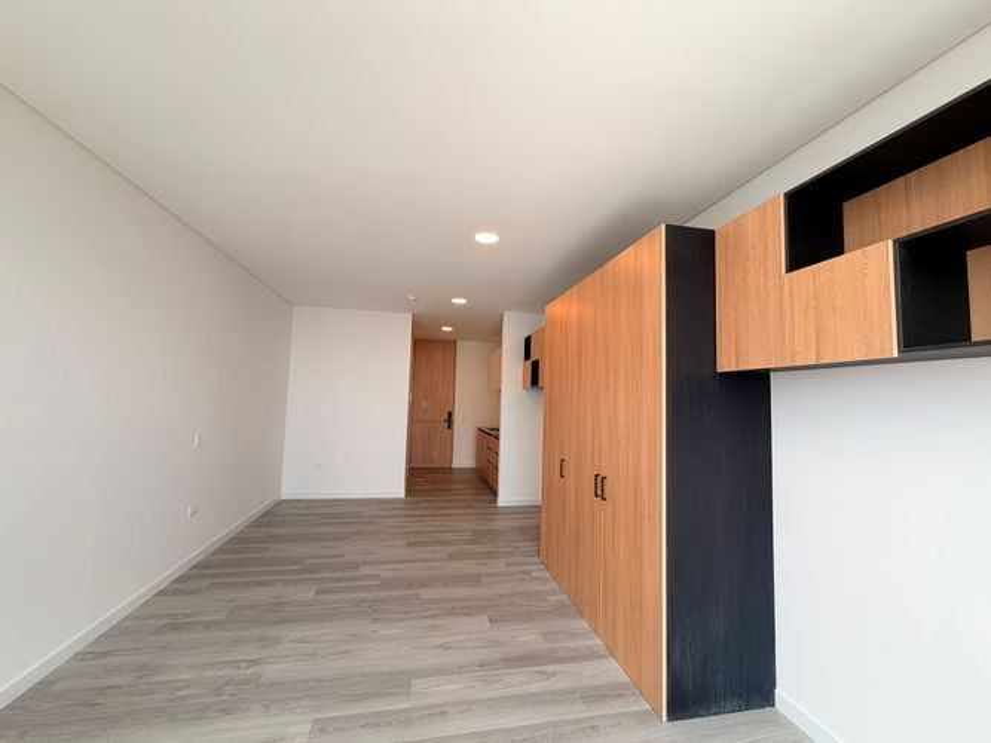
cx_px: 496
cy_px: 372
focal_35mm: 14
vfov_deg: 85.7
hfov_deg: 102.1
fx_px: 401
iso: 40
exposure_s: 1/126
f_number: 2.2
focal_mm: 2.22
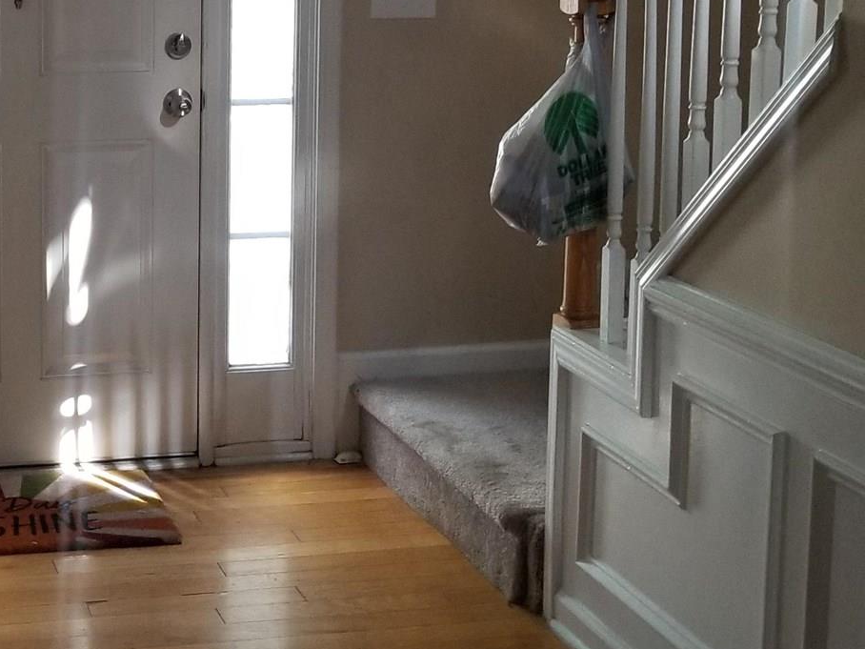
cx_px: 88
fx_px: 1649
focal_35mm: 66
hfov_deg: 28.3
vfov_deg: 21.8
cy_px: 76
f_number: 1.7
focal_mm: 4.3
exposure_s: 1/40
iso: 160
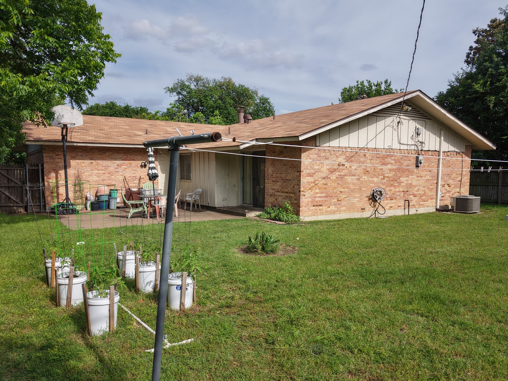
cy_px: 208
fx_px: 426
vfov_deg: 48.2
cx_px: 255
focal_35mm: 29
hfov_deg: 61.7
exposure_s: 1/5000
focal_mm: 8.67
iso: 180
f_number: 1.8
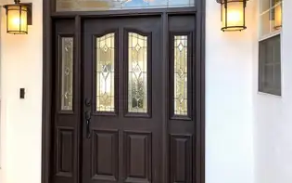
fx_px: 279
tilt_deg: -0.4
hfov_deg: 54.8
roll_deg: -0.6
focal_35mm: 35
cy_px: 71
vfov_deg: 36.1
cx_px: 113
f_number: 1.8
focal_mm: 4.25
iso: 25
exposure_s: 1/122
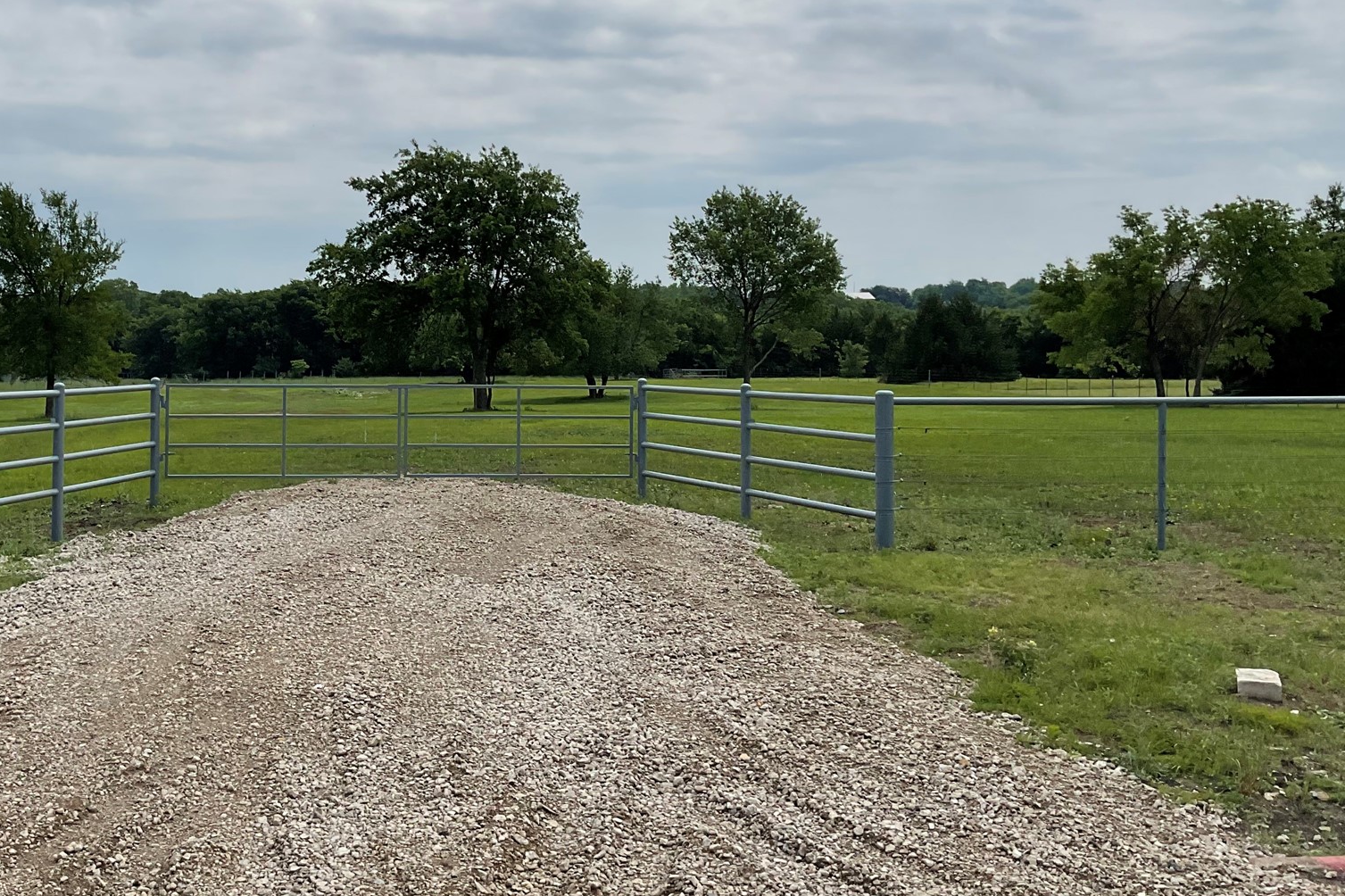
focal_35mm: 41
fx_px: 1531
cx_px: 469
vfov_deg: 32.4
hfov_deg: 46.8
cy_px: 327
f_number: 1.8
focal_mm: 3
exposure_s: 1/5263
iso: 16
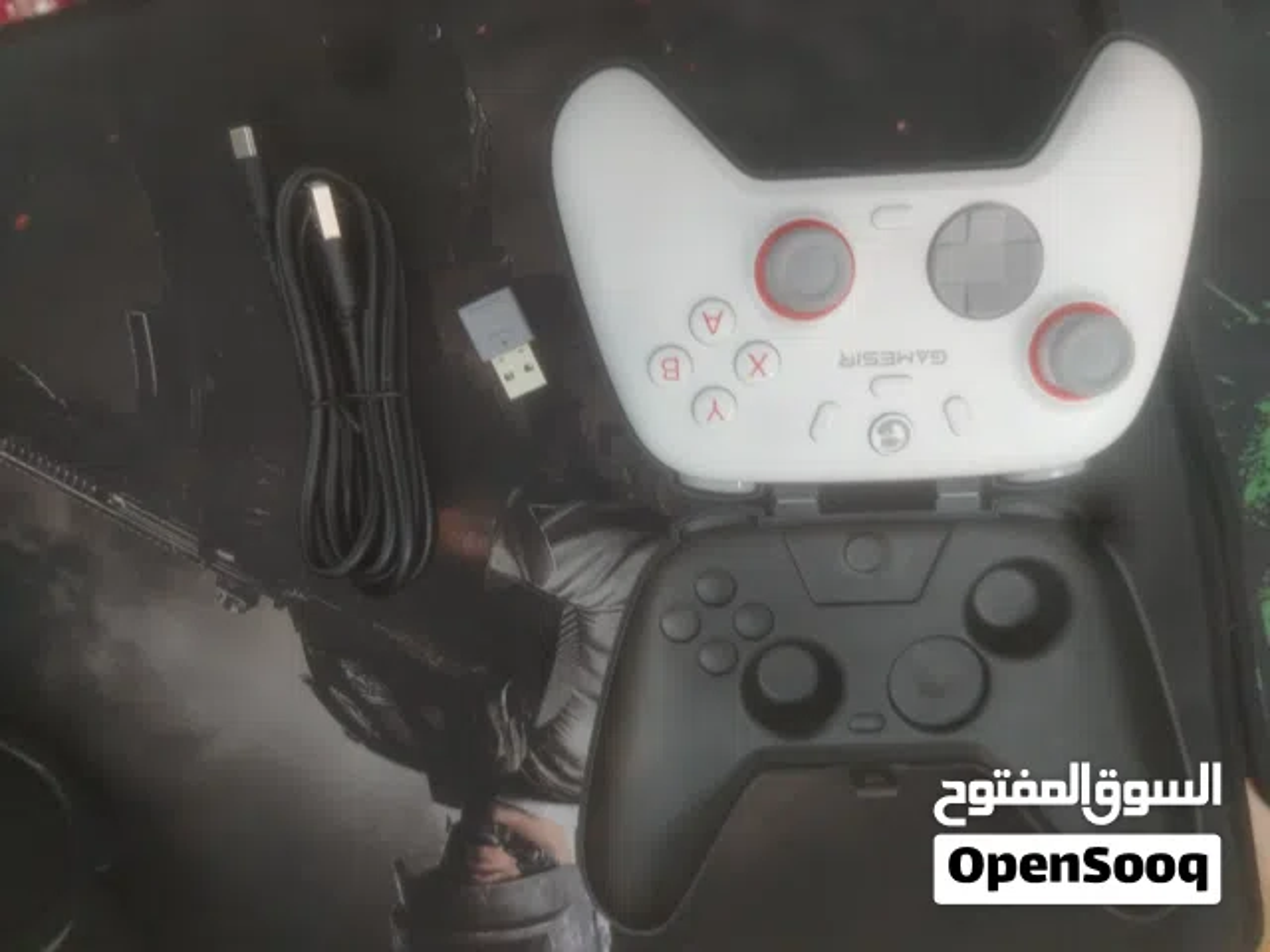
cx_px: 635
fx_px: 881
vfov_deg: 56.8
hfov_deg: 71.6
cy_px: 476
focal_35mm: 24
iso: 2084
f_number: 1.75
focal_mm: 5.25
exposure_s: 1/20
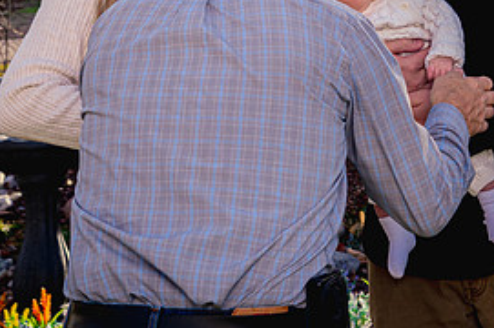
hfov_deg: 11.7
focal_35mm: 173
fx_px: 2371
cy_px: -53
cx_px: 536
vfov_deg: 7.9
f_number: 8
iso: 500
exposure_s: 1/250
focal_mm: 66
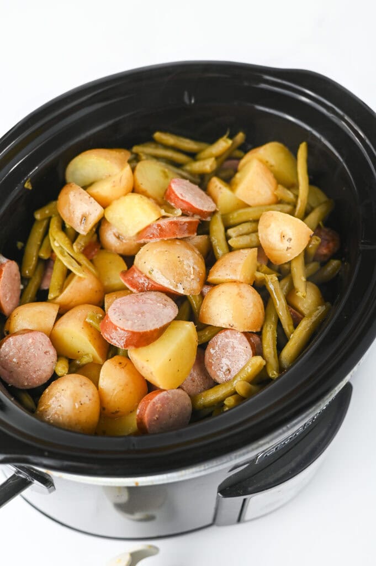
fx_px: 785
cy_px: 283
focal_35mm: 50
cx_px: 188
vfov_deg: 39.6
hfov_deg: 26.9
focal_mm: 50
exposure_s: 1/125
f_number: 4
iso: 560
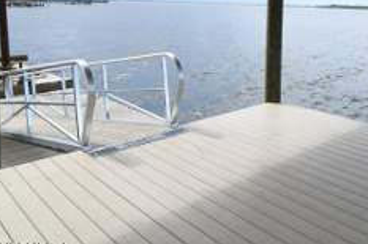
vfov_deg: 37.0
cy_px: 19
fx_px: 337
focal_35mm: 33
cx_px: 330
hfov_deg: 50.8
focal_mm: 11
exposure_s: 1/160
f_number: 8
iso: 125
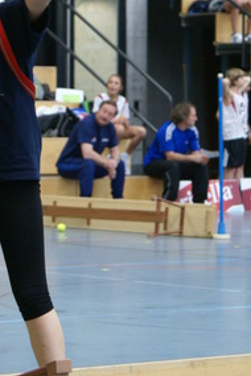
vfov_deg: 10.3
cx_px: 16
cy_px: 185
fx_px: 2081
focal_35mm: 199
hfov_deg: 6.9
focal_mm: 70
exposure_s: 1/15
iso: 400
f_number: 5.6
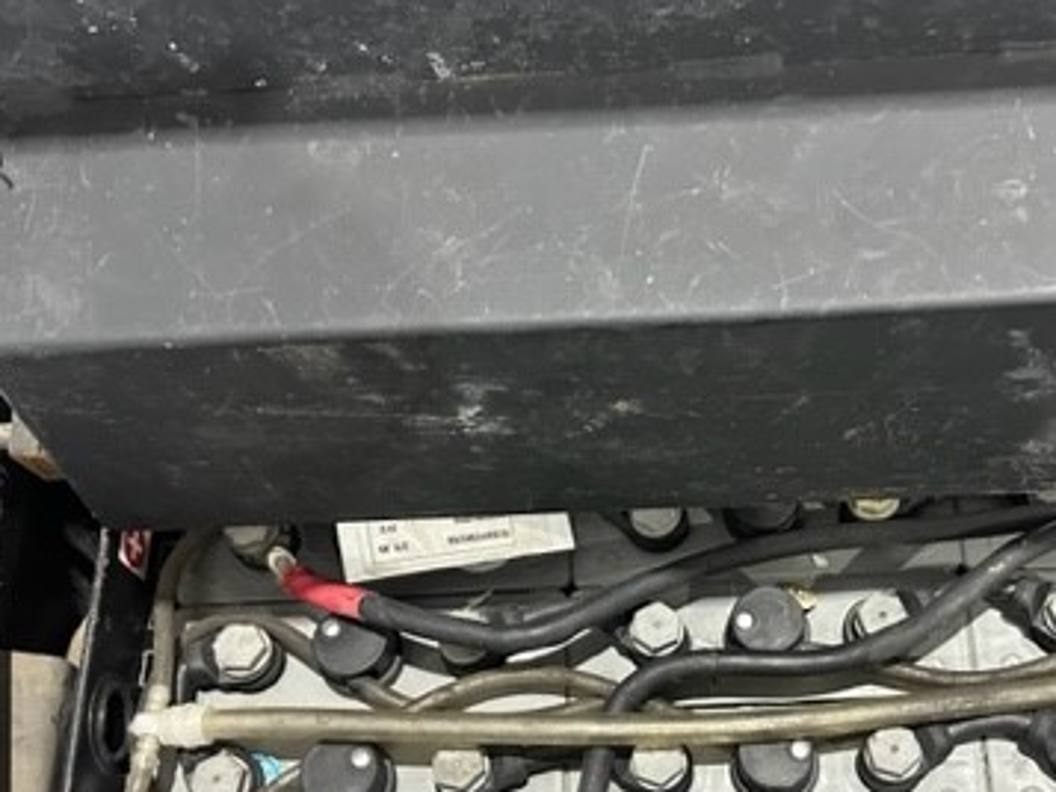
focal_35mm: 43
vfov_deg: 33.0
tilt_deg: -67.5
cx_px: 707
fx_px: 1312
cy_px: 582
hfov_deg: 43.2
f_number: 1.78
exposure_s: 1/50
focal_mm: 6.86
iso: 800
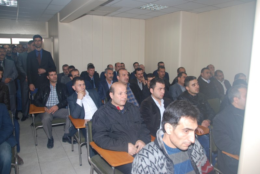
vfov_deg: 48.1
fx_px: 195
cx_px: 130
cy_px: 87
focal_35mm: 27
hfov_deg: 67.3
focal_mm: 18
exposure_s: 1/60
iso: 200
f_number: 4
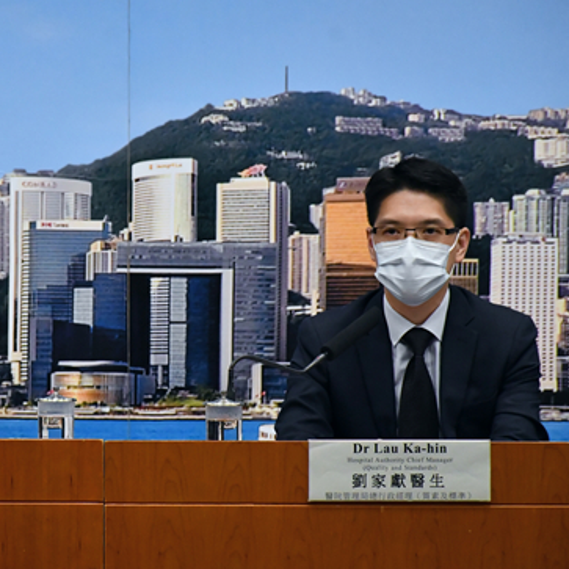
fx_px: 5486
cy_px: 292
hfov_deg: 5.9
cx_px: 127
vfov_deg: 5.9
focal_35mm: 295
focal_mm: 140
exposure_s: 1/640
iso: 4000
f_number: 7.1
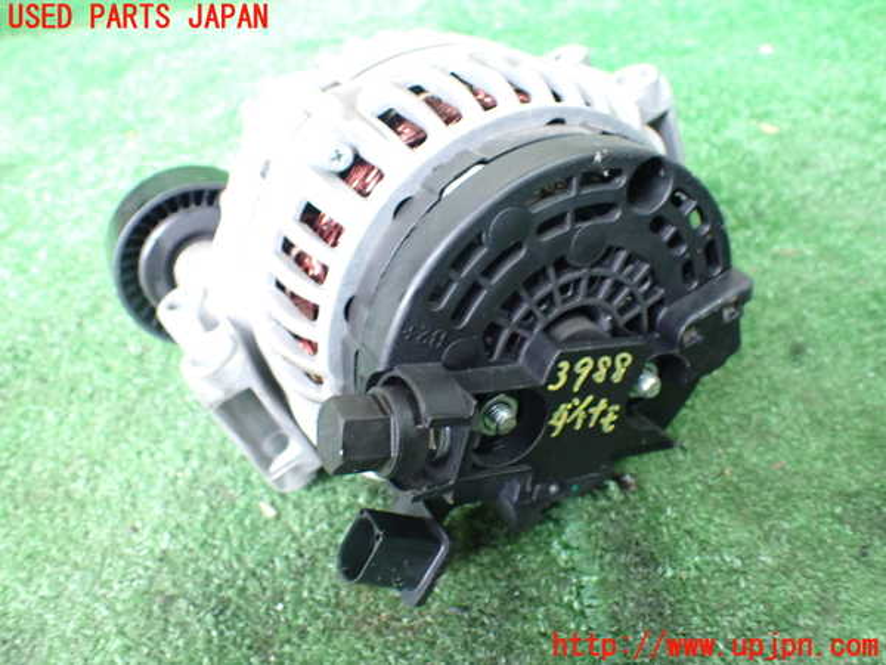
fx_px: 768
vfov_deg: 46.8
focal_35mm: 30
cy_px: 332
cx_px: 443
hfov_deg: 60.0
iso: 800
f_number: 2.3
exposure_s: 1/30
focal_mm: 5.4
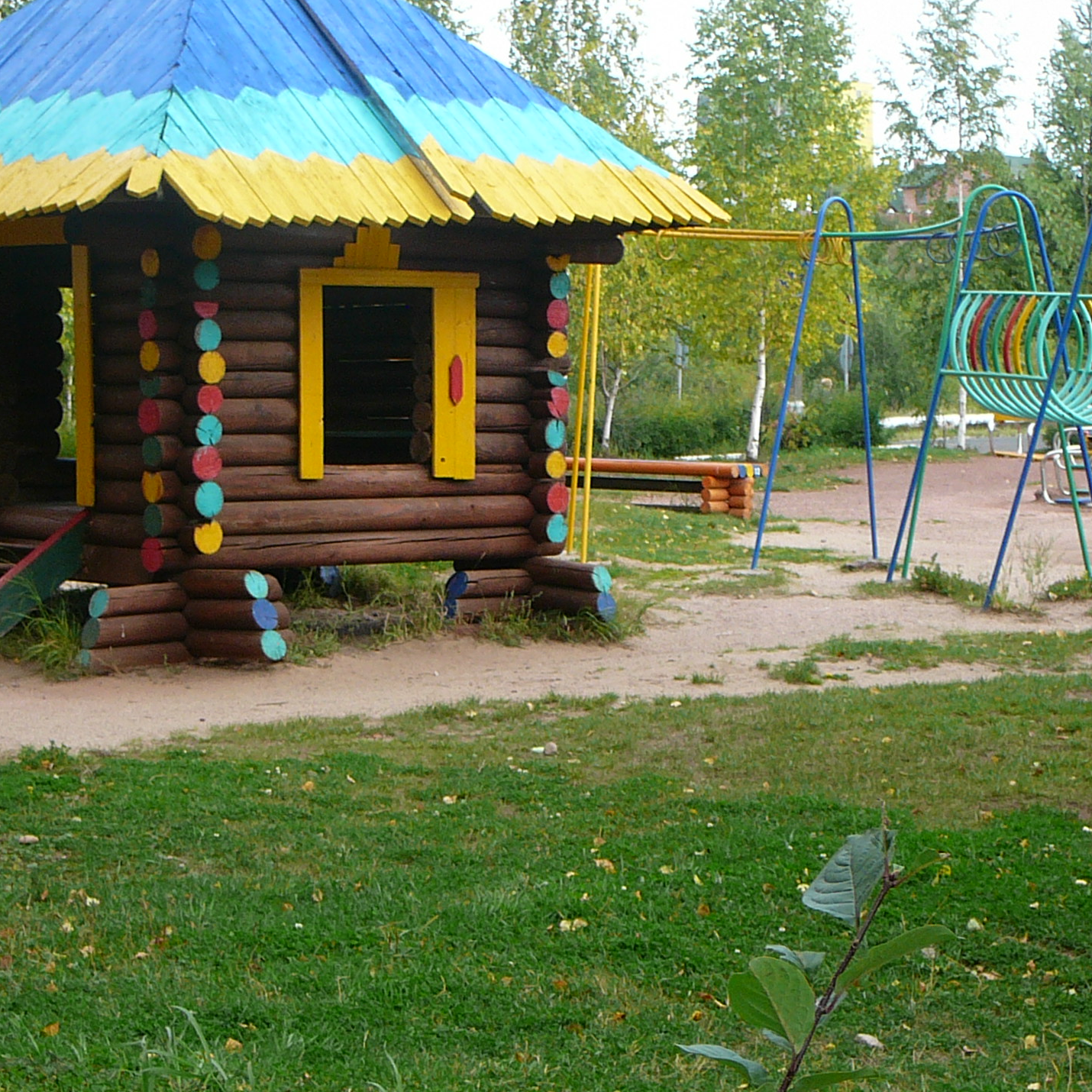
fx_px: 3105
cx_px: 570
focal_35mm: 87
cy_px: 597
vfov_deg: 19.9
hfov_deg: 19.9
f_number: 3.5
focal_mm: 8.2
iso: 80
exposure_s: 1/200
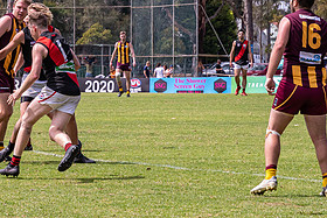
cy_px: 95
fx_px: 2172
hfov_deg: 8.6
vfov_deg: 5.8
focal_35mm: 239
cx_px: -5
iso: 400
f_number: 6.3
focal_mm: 62
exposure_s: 1/1600
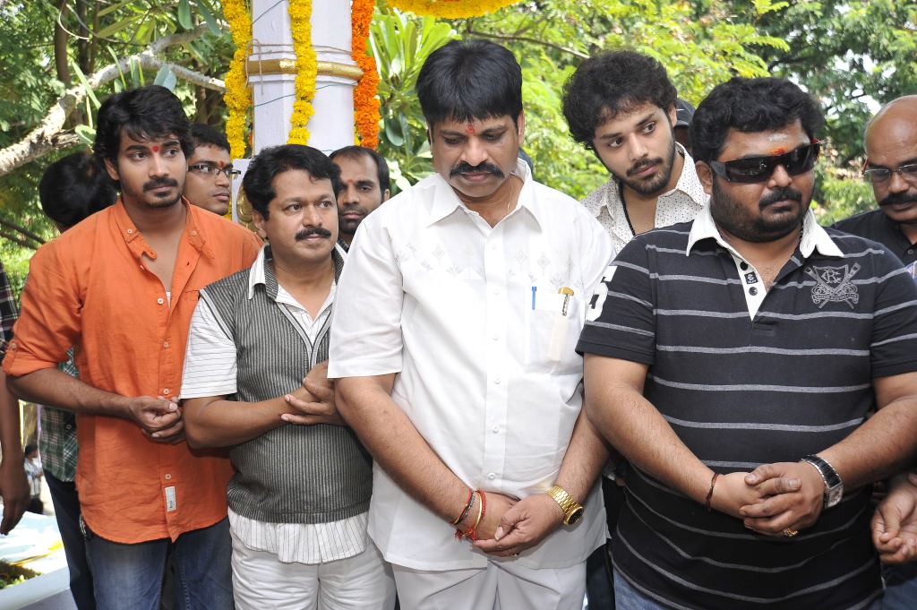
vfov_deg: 33.3
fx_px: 1018
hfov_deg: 48.5
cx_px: 458
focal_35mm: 40
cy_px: 305
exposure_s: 1/160
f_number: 5
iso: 250
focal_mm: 40
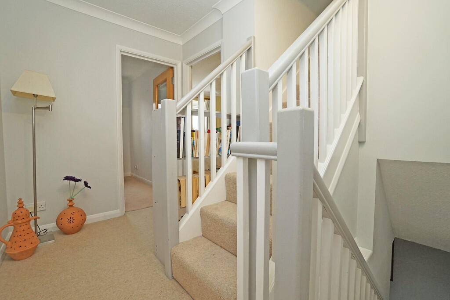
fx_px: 188
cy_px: 150
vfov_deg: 77.3
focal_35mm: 15
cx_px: 225
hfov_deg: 100.4
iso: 800
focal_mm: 10
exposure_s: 1/160
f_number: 4
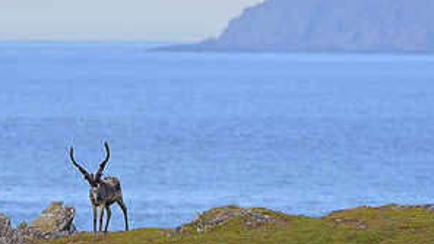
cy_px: 132
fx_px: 11783
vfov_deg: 1.2
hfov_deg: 2.1
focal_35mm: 1024
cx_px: 161
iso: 800
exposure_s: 1/3200
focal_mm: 500
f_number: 6.3
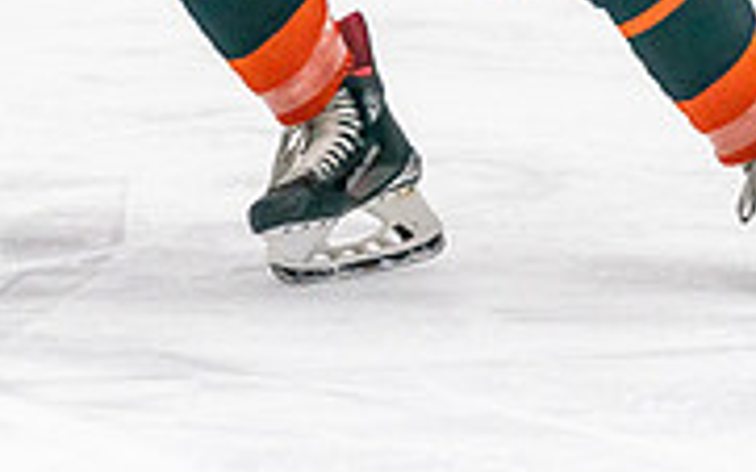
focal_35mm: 422
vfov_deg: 3.1
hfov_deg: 5.0
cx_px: 323
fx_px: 8692
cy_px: -316
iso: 3200
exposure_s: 1/1250
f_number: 2.8
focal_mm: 115
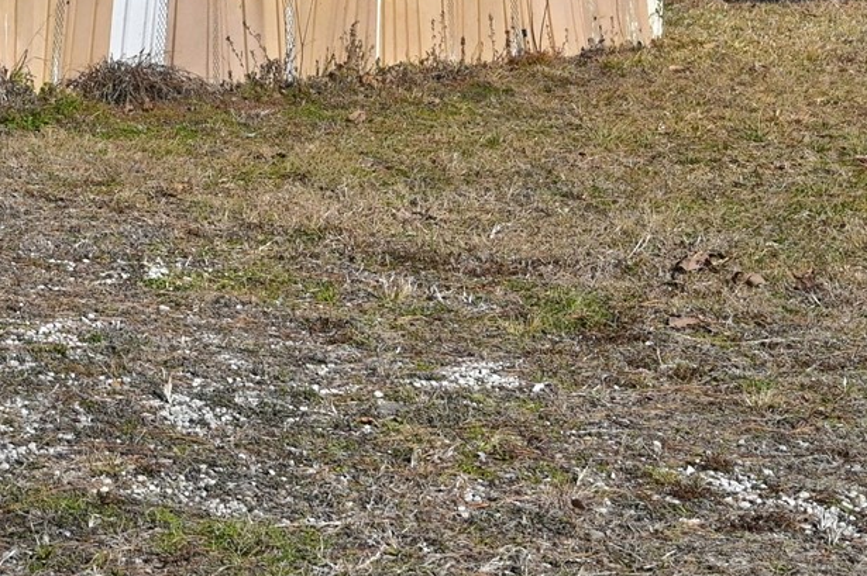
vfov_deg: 12.5
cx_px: -486
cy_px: -173
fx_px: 2551
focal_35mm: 106
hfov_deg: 17.2
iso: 400
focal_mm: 30
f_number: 8
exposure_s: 1/1000
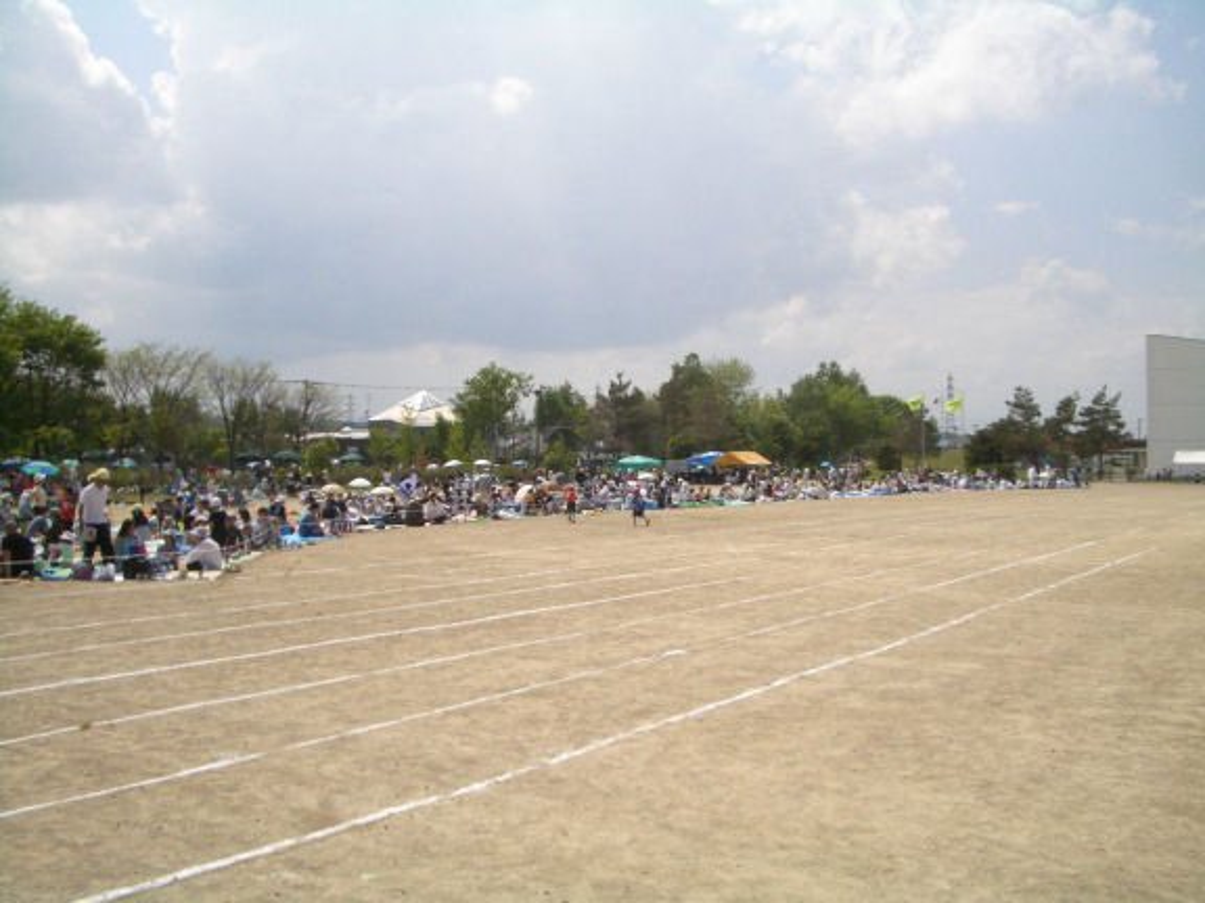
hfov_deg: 52.6
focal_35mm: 35
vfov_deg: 40.7
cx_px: 602
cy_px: 452
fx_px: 1218
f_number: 4.3
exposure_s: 1/2000
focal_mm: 5.8
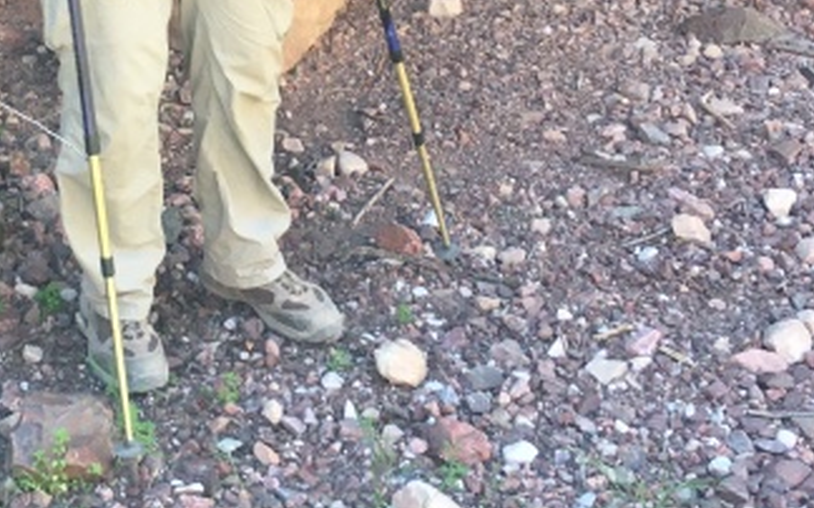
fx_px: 1796
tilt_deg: -14.2
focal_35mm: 81
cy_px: -205
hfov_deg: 25.4
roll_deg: +4.8
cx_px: 279
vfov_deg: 15.1
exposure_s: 1/40
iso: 25
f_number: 2.2
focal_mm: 4.15
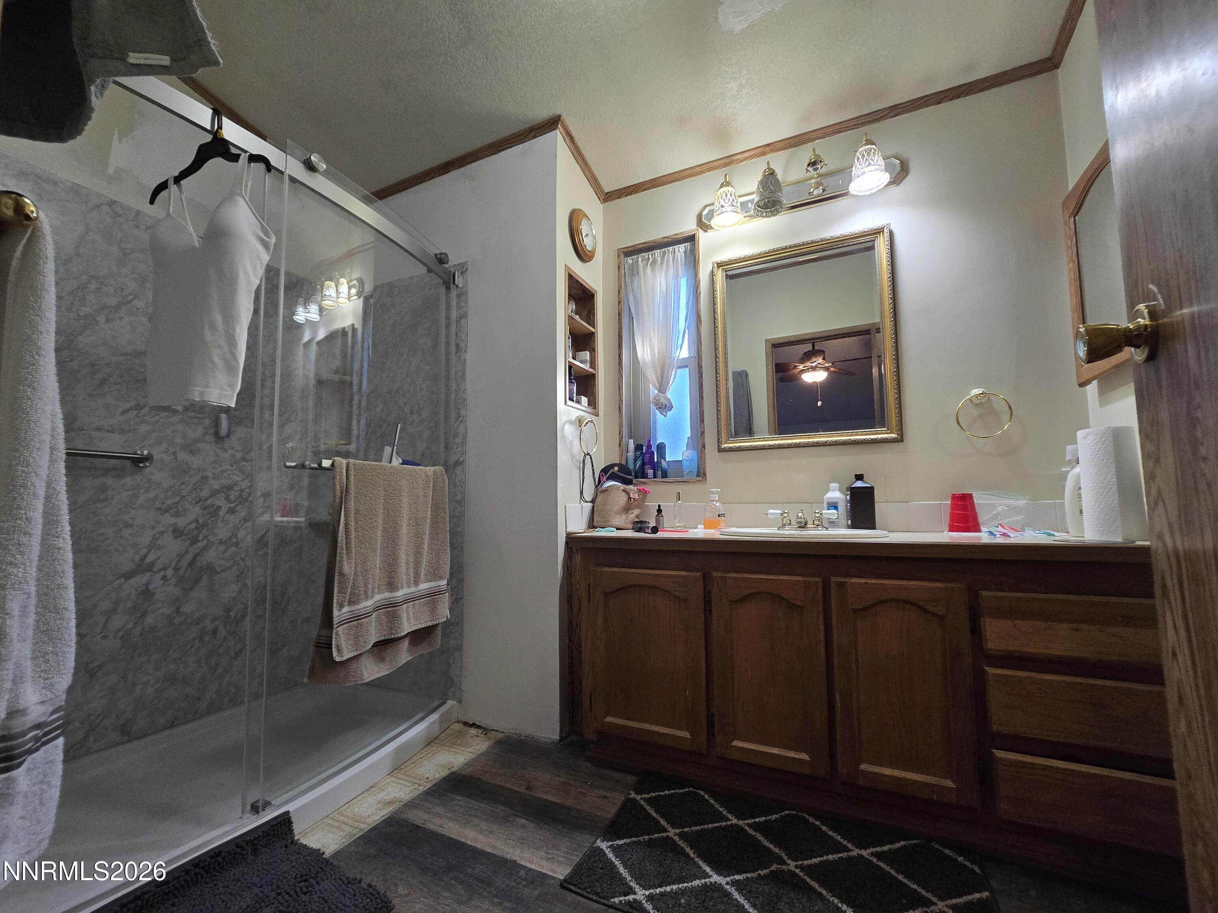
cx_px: 609
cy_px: 456
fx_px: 457
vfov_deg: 89.9
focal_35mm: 13
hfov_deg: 106.2
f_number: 2.2
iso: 250
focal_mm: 2.2
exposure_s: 1/60
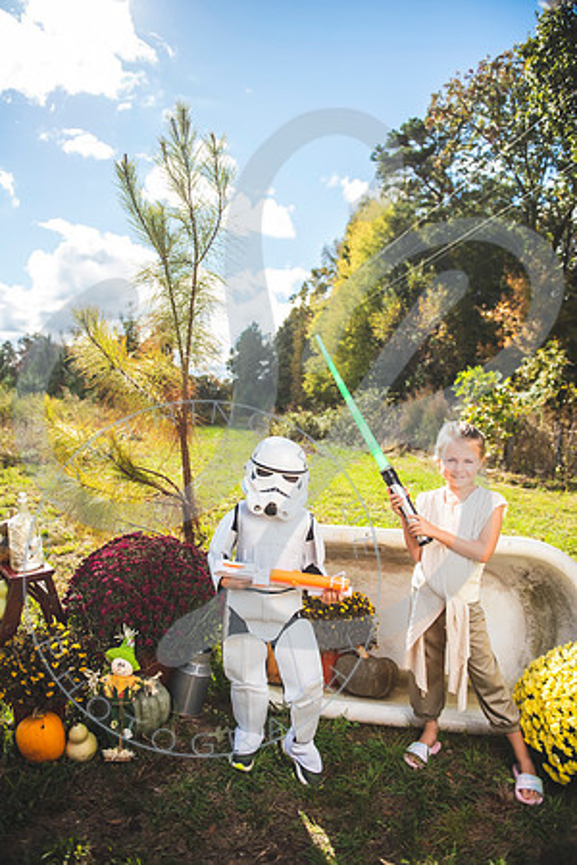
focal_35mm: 24
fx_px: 577
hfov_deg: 53.1
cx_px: 288
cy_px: 432
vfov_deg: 73.7
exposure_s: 1/3200
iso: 320
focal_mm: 24
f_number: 2.8
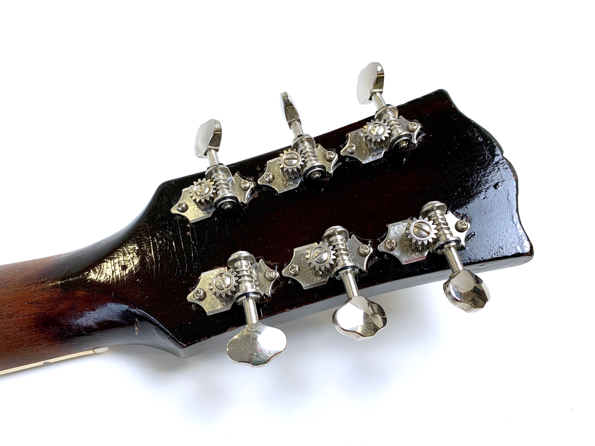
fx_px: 447
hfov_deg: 67.3
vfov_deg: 53.1
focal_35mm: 26
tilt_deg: -61.0
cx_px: 298
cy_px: 223
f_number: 1.8
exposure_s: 1/100
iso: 64
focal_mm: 4.25
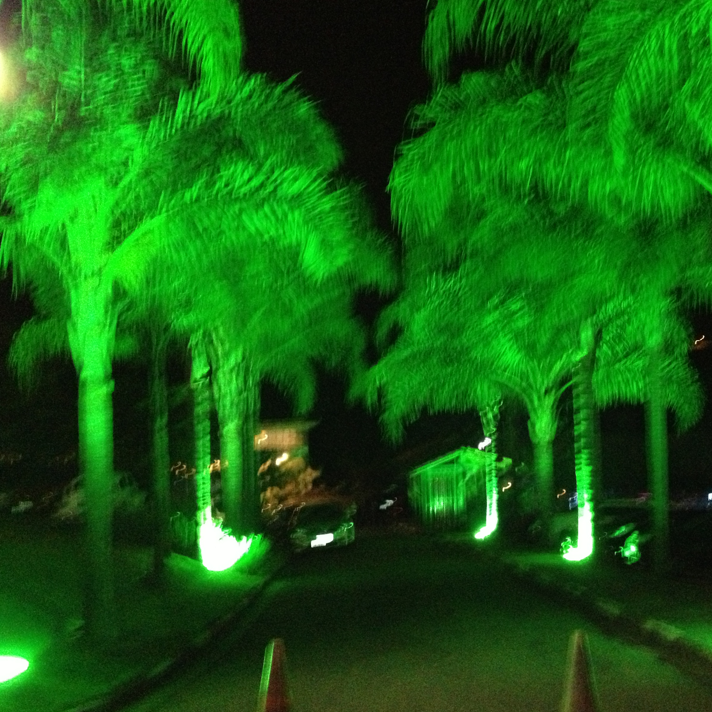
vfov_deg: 40.0
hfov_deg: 39.6
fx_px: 977
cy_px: 360
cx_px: 470
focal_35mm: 42
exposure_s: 1/16
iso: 800
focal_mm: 4.28
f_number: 2.4
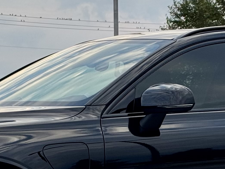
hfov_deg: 10.6
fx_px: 1209
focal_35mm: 186
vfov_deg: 7.9
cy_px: 164
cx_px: 110
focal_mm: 6.76
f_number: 1.78
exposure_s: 1/639
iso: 64
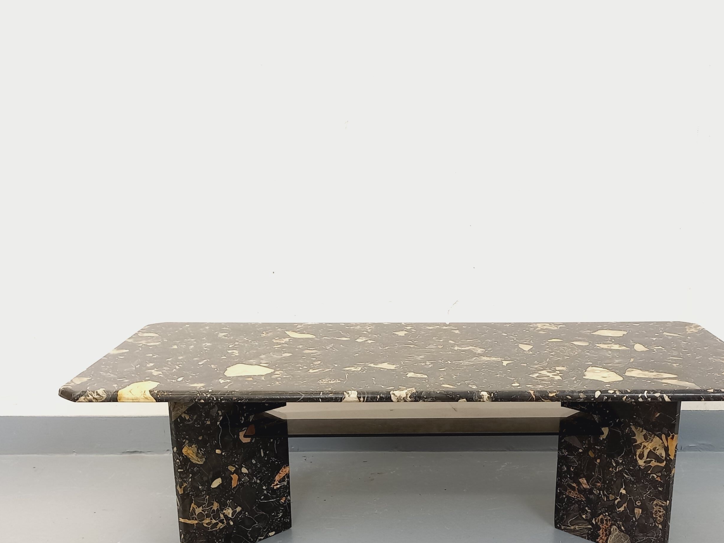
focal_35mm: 41
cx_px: 426
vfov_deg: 34.3
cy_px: 414
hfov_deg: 45.6
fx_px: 857
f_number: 1.8
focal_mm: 4.65
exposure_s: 1/50
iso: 200
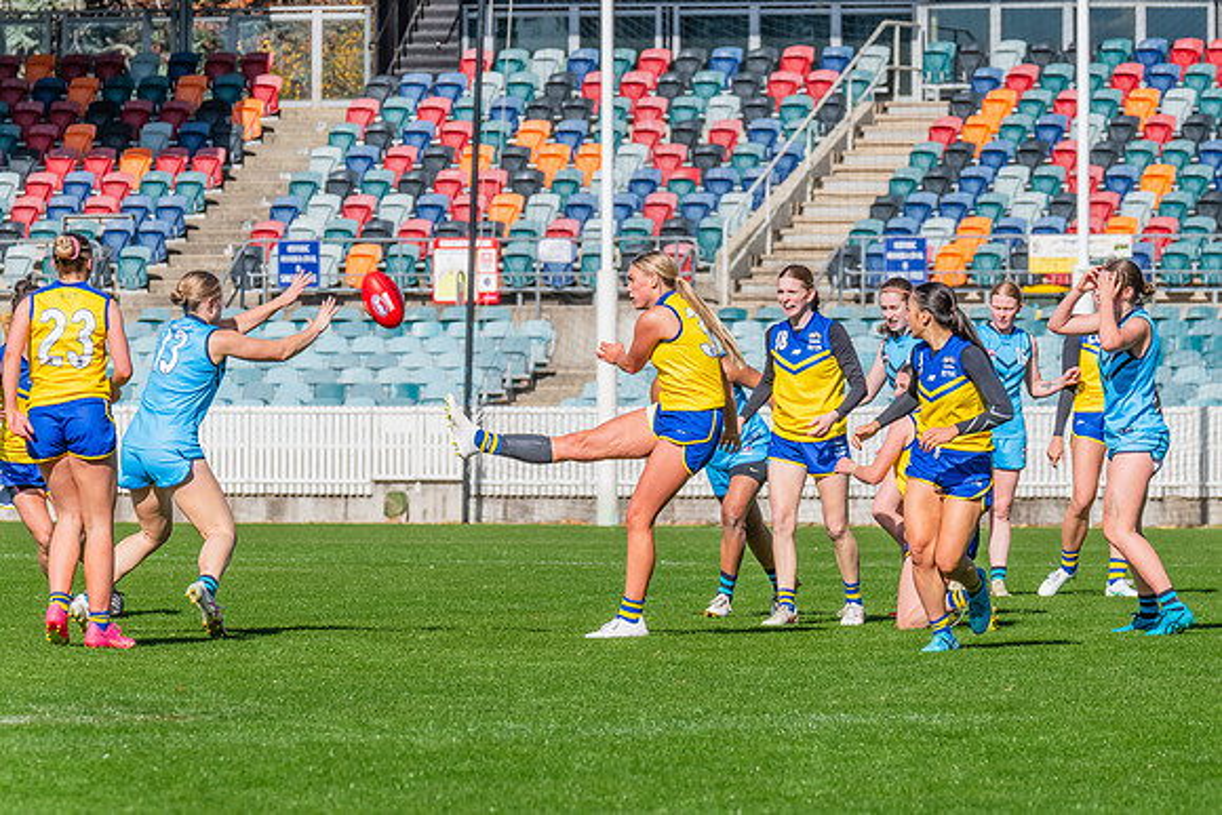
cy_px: 362
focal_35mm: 339
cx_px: 693
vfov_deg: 4.1
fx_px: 11502
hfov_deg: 6.1
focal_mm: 290
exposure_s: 1/1250
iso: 800
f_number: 13
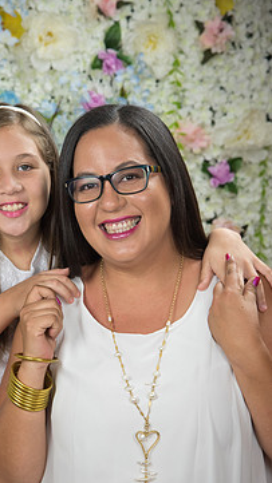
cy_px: 274
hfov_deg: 10.9
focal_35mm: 111
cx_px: 74
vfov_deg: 19.3
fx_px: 1424
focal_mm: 85
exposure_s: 1/125
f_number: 5
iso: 1250
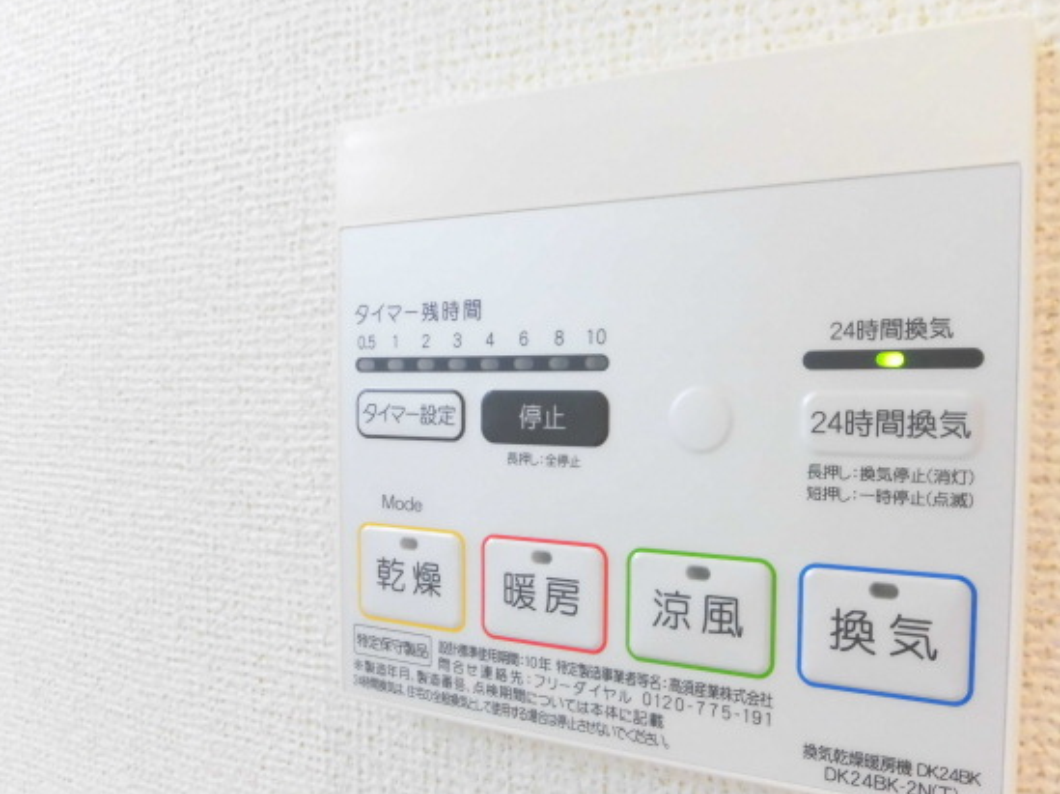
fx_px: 857
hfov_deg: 63.2
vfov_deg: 49.6
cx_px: 608
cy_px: 440
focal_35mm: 28
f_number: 3.1
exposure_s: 1/40
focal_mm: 4.3
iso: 320
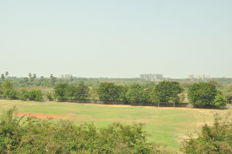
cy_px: 77
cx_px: 116
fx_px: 251
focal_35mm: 39
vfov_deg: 34.1
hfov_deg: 49.6
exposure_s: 1/160
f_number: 14
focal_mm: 26
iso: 500
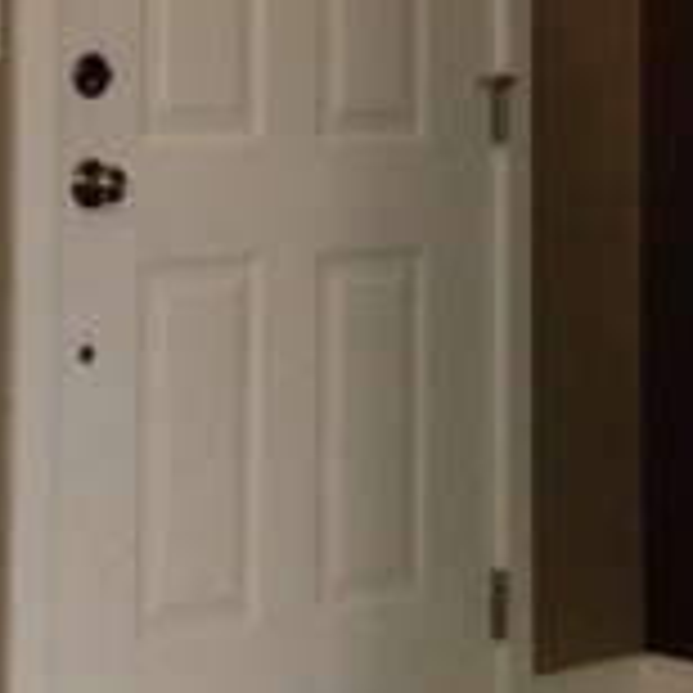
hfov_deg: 14.4
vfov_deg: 14.1
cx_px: 351
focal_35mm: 121
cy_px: -81
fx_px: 2741
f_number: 2.4
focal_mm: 4.12
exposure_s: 1/15
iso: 400
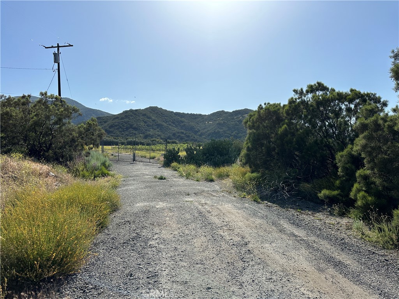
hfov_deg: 71.6
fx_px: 277
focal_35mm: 24
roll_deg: +1.8
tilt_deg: +1.8
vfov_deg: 56.8
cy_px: 150
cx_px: 200
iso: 80
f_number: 1.78
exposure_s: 1/9709
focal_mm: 6.86
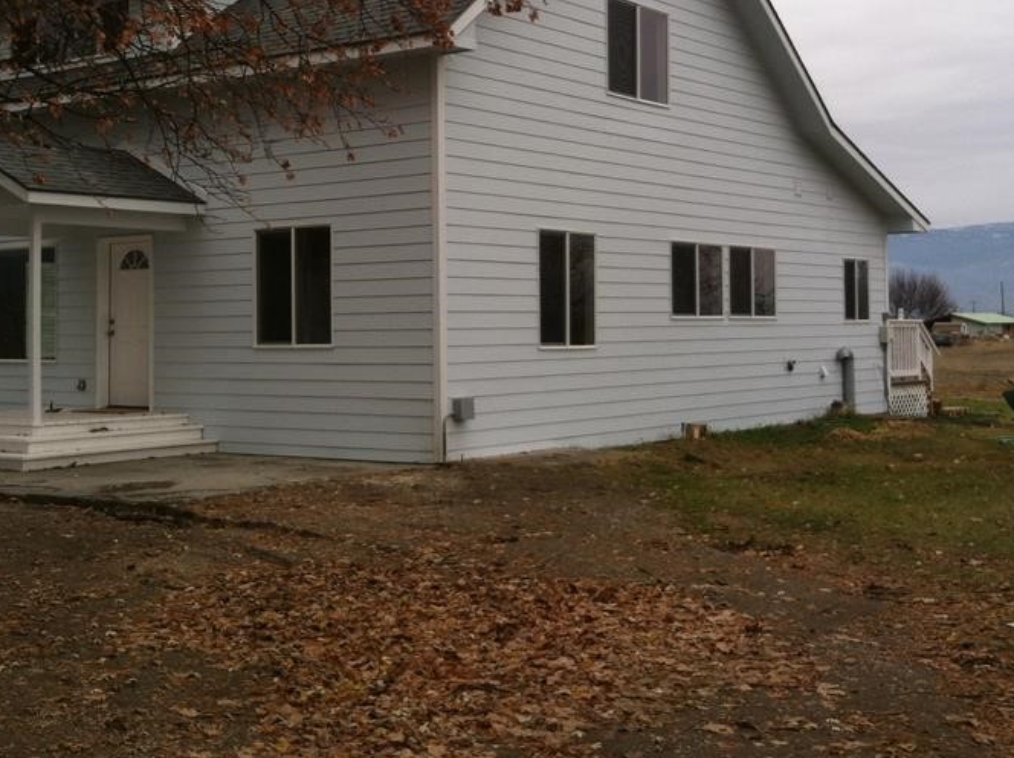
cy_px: 267
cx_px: 447
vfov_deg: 26.8
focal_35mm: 54
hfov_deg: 35.5
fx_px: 1580
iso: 80
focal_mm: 3.85
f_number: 2.8
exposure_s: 1/323
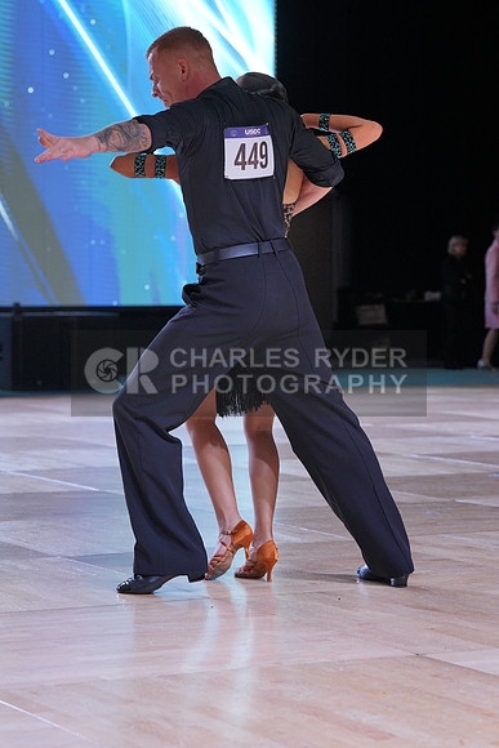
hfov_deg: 12.9
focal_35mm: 106
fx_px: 2202
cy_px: 374
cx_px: 250
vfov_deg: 19.3
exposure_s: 1/400
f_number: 5.6
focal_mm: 106
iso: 2000
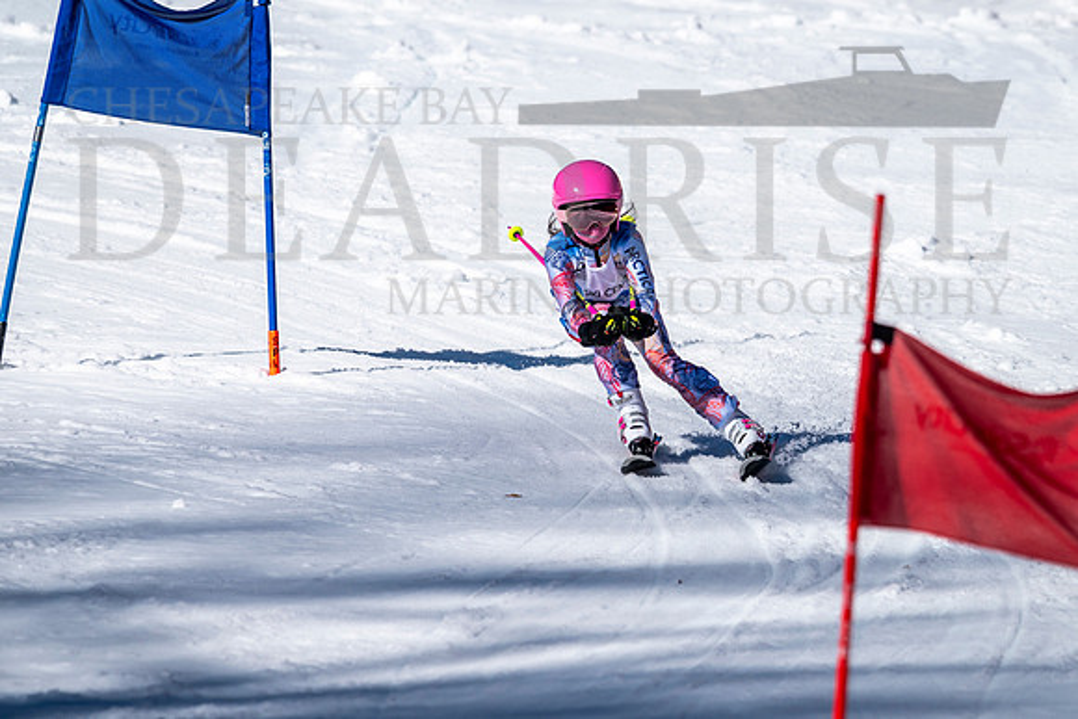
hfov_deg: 2.8
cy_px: 342
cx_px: 660
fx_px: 22173
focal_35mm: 740
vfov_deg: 1.9
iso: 200
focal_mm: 560
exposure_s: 1/2000
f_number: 8
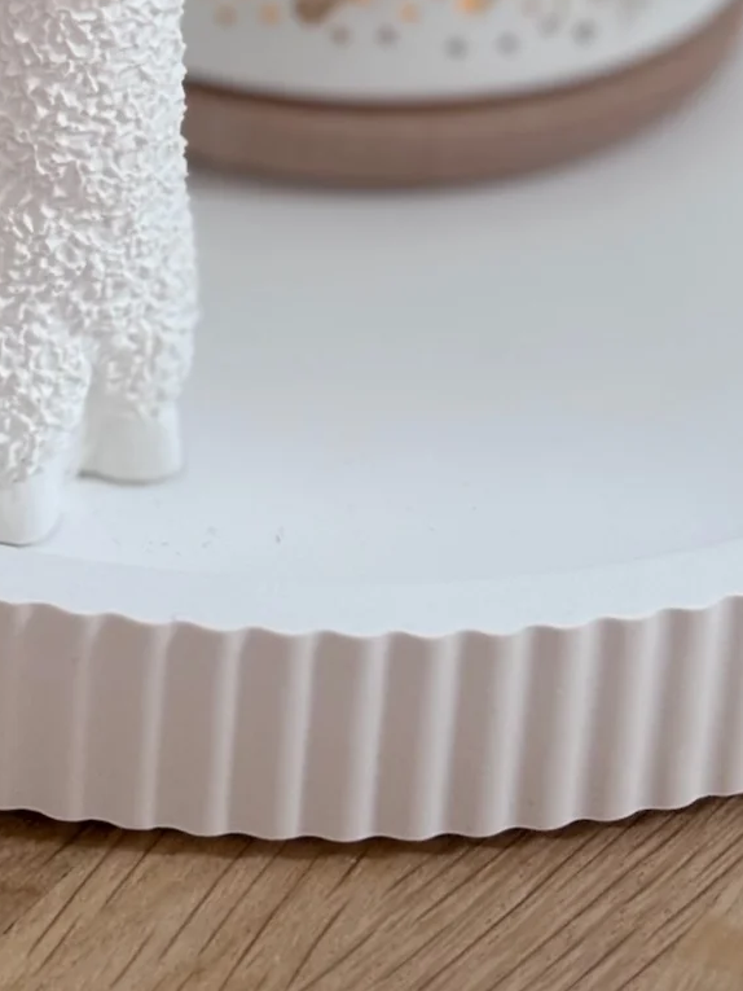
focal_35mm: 136
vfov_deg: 14.0
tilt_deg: -25.3
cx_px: -21
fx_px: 3891
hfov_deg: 10.8
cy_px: -263
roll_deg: -1.7
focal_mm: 5.96
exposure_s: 1/50
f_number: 1.6
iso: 64
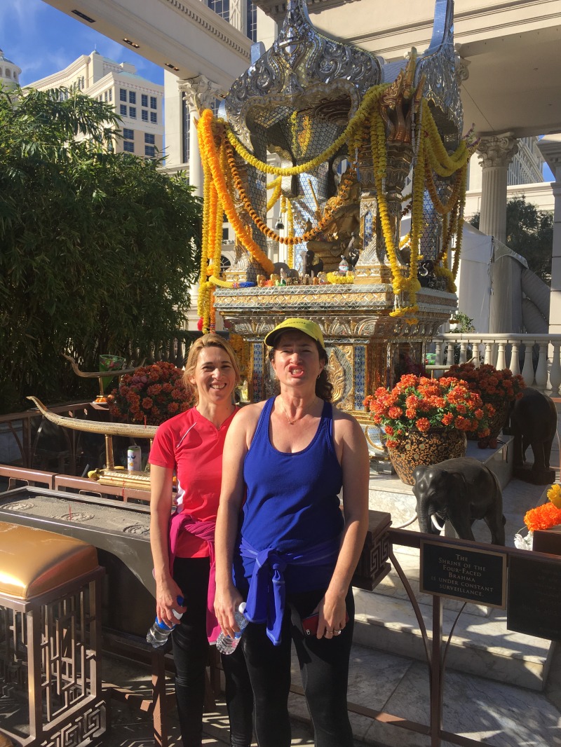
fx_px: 626
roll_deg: +0.2
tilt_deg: -3.3
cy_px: 374
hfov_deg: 48.2
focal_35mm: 29
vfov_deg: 61.6
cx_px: 280
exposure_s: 1/1083
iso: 25
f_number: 2.2
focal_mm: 4.15
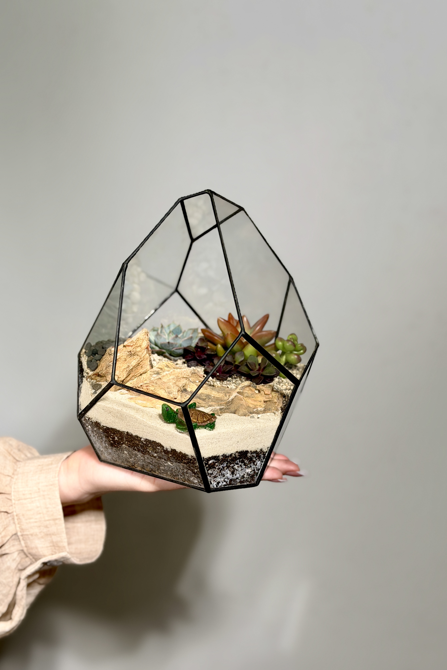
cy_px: 335
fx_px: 931
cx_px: 236
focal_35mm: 50
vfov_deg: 39.6
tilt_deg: -16.4
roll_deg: -0.6
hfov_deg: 27.0
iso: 64
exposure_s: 1/733
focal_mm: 6.76
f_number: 1.78
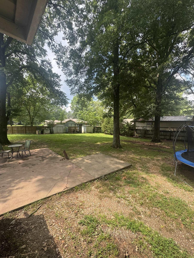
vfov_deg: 98.2
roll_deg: +0.0
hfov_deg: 81.7
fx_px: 112
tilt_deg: -5.7
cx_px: 94
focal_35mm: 15
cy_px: 131
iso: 40
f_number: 2.2
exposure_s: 1/343
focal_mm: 2.22
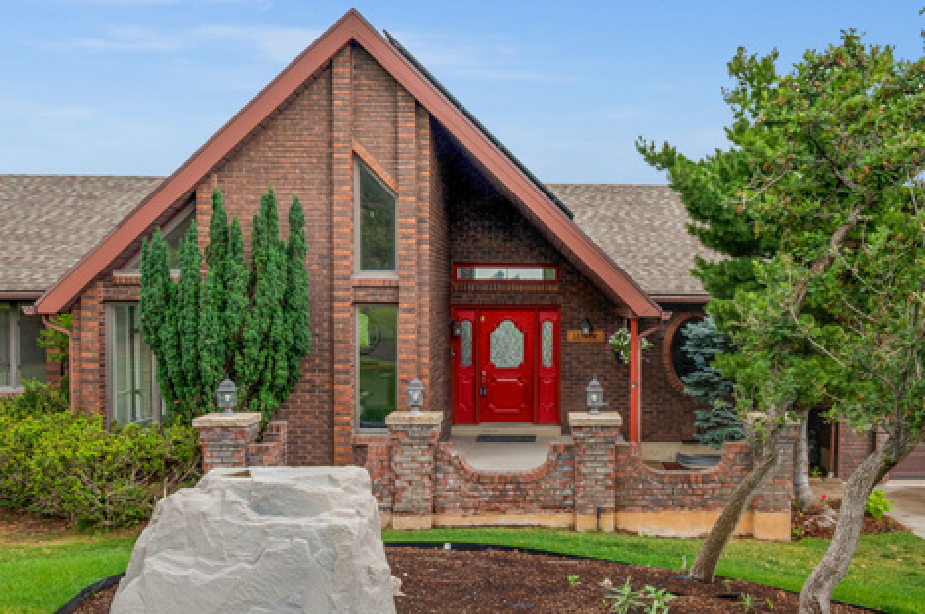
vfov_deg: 37.6
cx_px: 603
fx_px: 898
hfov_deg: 53.6
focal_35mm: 35
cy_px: 238
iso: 400
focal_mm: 16
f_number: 7.1
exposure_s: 1/200
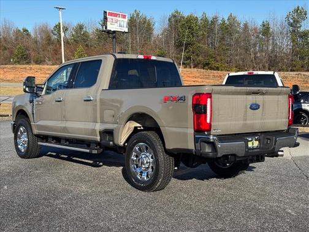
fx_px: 428
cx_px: 154
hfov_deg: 39.7
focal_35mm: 48
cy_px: 116
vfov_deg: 30.3
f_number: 1.78
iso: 64
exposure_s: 1/2252
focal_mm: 6.76
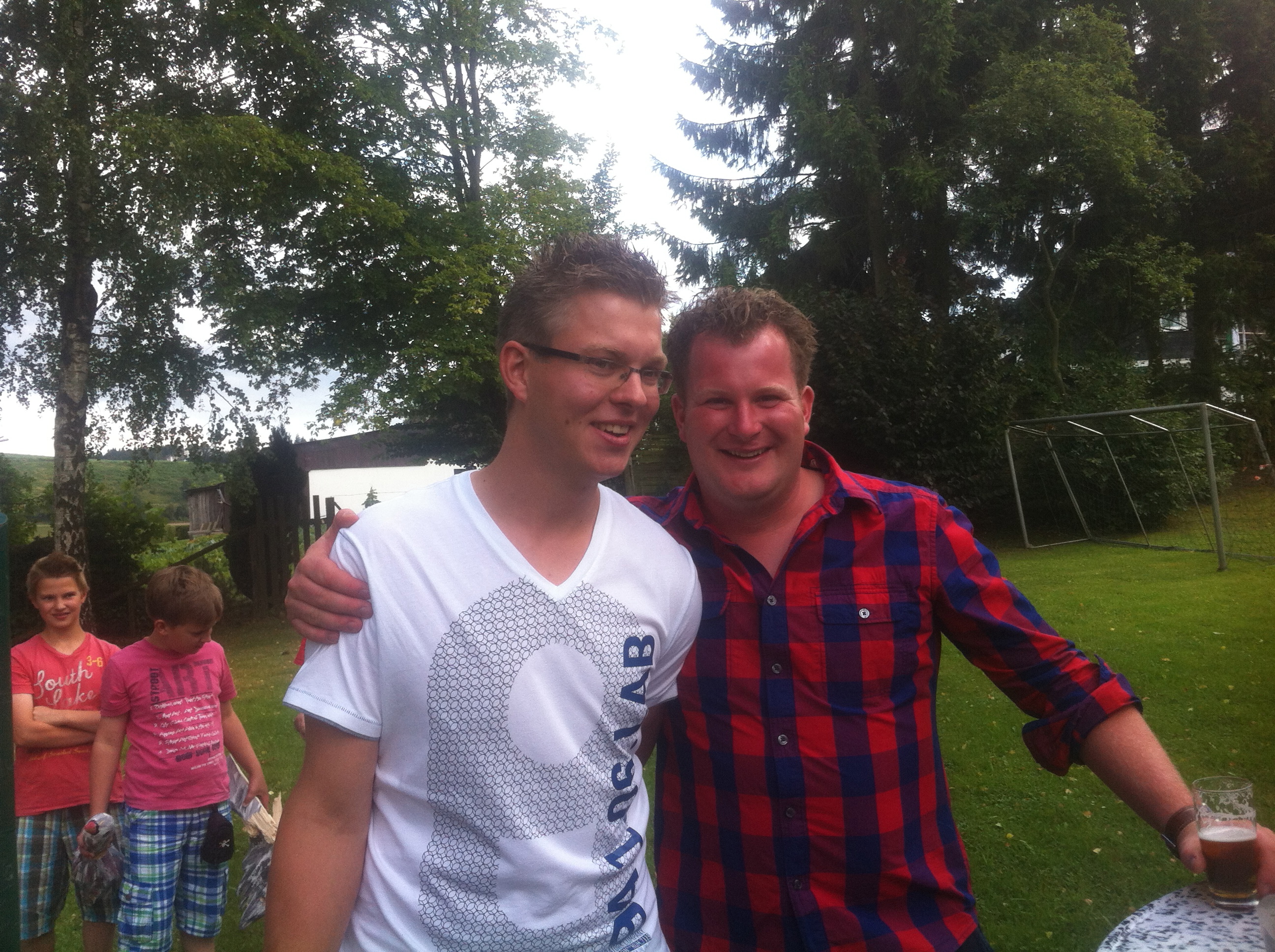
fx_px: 1287
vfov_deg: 40.6
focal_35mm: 35
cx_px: 638
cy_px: 476
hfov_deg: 52.7
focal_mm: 3.85
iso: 80
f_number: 2.8
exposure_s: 1/308
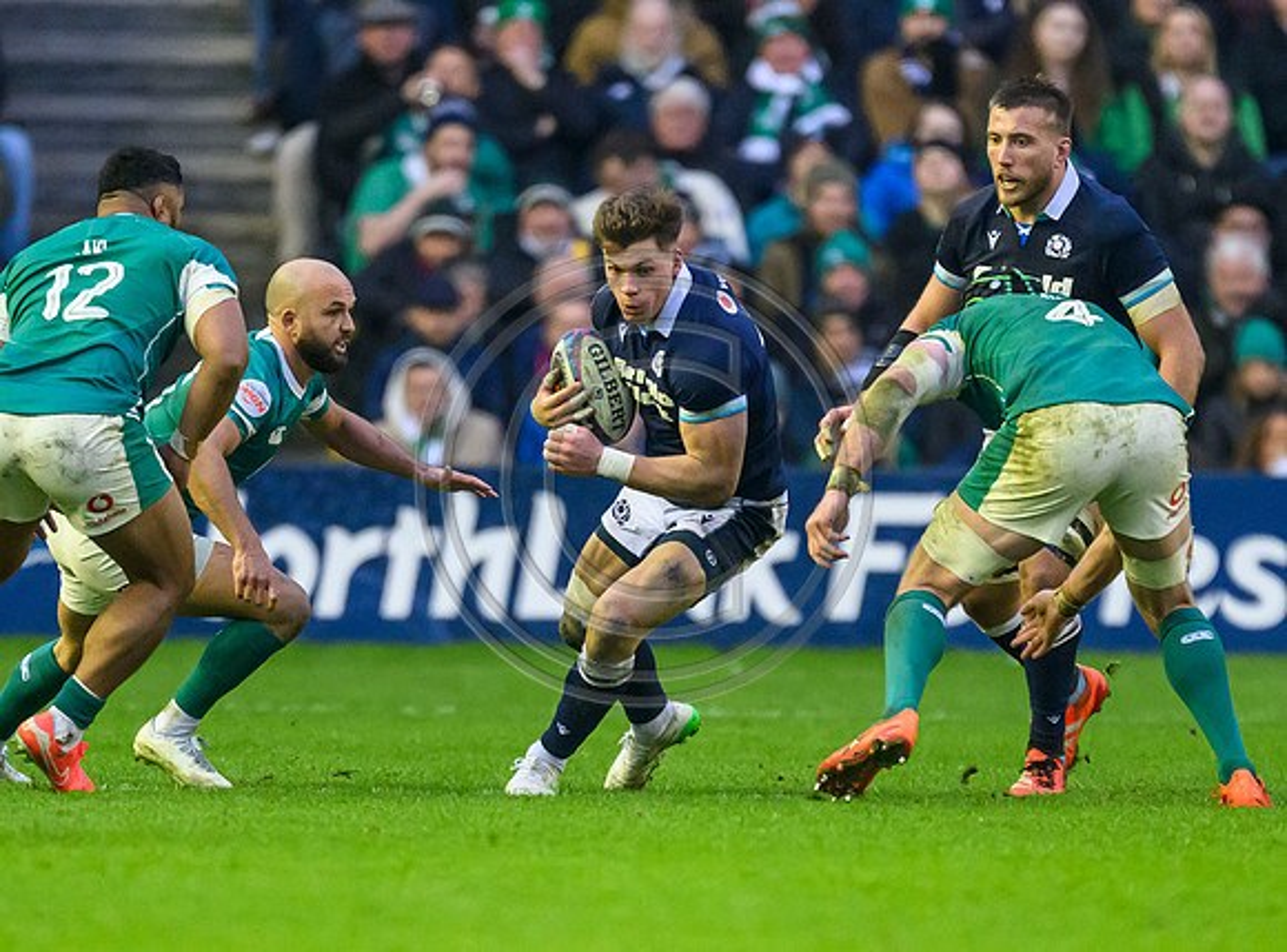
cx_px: 737
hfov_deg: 1.7
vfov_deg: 1.3
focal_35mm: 1150
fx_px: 42530
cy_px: 801
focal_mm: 560
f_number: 4
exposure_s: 1/1250
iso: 6400
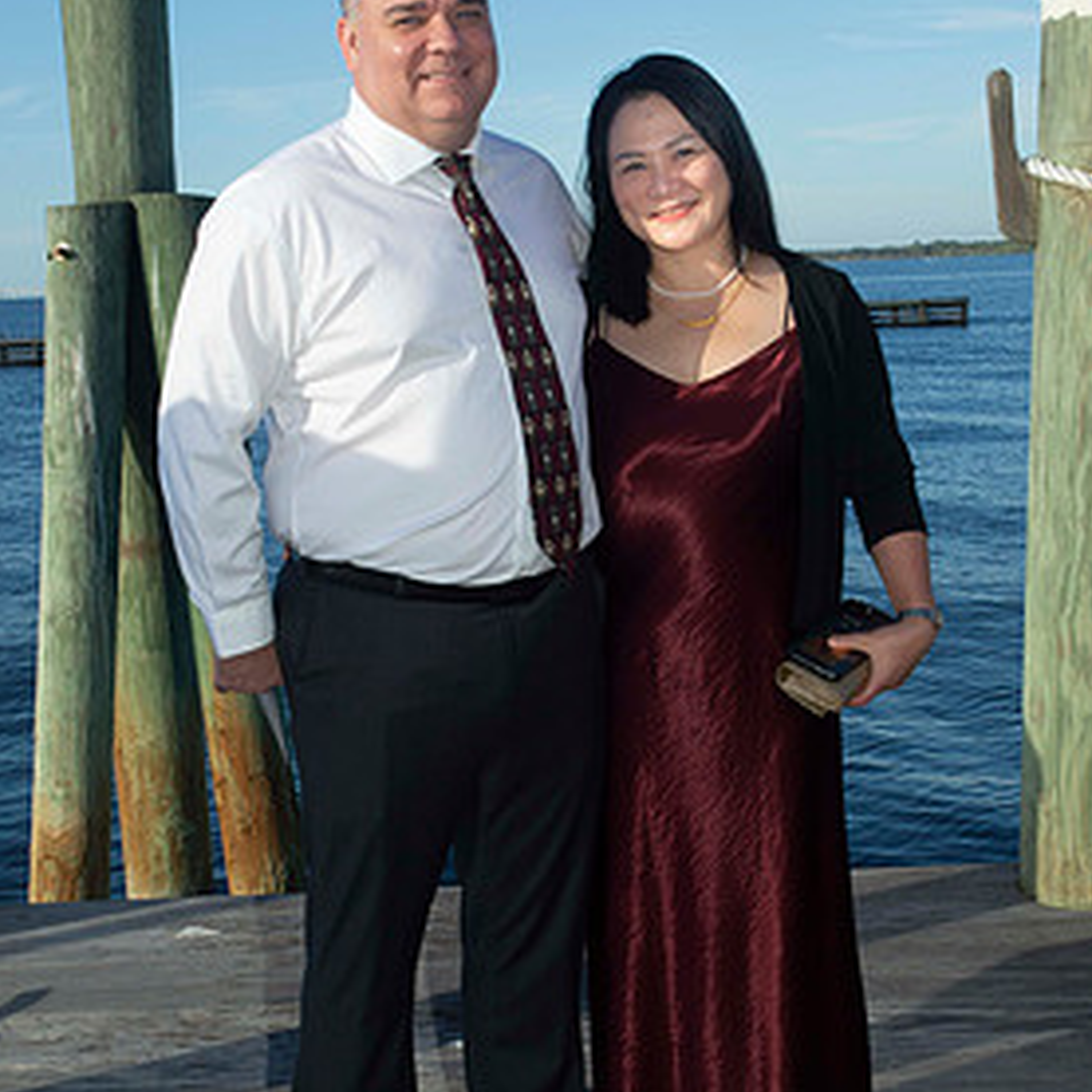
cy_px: 690
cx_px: 574
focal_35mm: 60
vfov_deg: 28.5
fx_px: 2141
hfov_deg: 28.6
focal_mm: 29
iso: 100
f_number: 10
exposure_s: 1/160
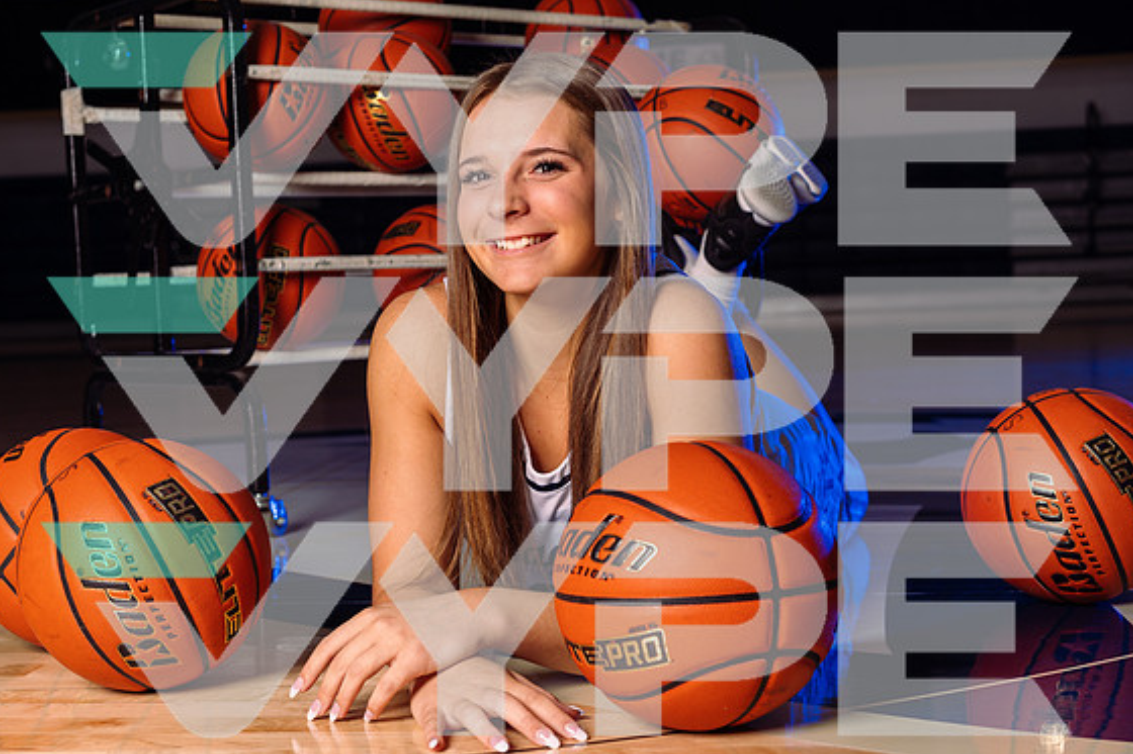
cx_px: 562
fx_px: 1793
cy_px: 385
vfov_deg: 23.8
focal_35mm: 57
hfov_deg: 35.1
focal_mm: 55
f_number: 5.6
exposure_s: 1/250
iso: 100
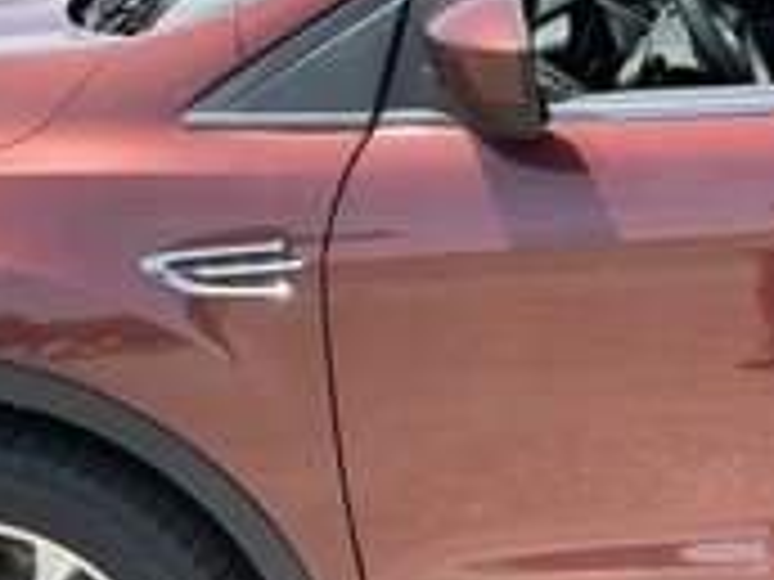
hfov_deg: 27.8
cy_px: 207
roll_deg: -0.7
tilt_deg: -16.8
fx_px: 1453
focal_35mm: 65
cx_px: 806
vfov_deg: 22.5
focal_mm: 3
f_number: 1.8
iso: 25
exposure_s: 1/403
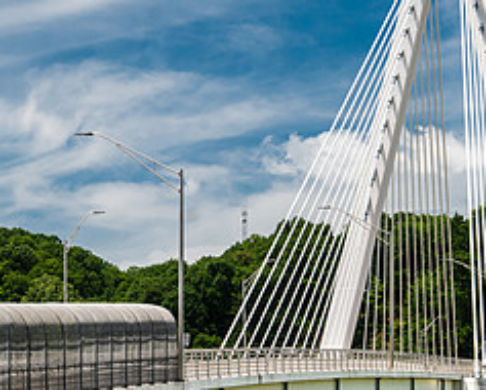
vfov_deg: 8.5
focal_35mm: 182
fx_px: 2620
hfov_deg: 10.6
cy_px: 200
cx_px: 162
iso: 100
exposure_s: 1/125
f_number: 10
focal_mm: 50
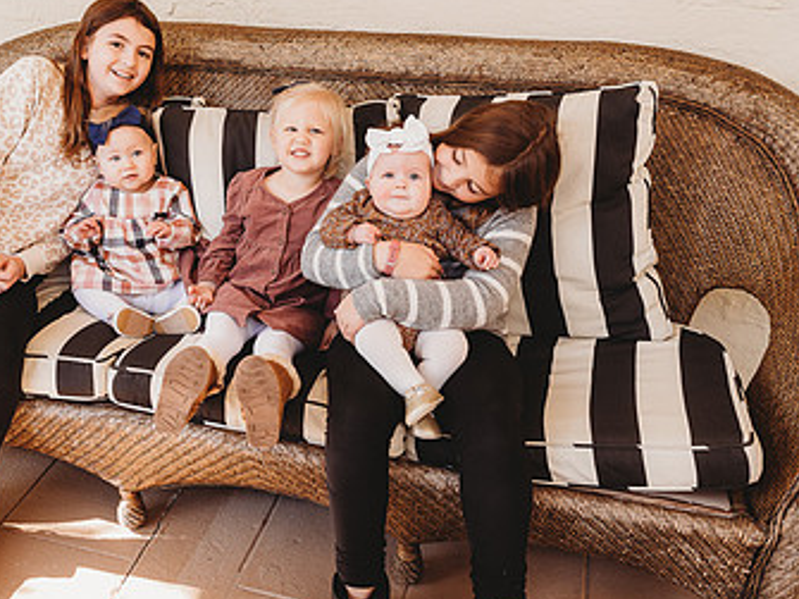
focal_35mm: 40
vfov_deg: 35.9
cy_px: 273
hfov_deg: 46.2
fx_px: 923
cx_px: 277
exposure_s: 1/100
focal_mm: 24
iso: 400
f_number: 4.5
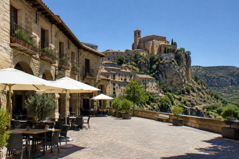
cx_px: 120
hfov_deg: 54.5
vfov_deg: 37.8
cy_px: 80
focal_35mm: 35
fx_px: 232
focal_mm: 35
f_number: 10
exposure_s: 1/200
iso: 500
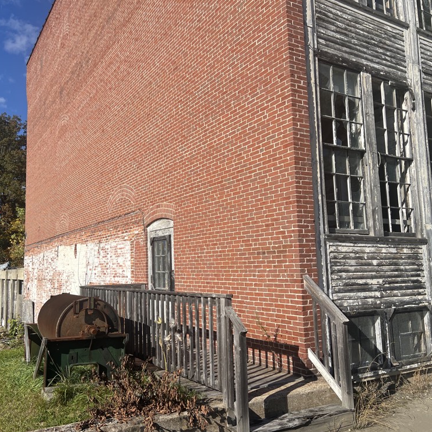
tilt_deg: +5.3
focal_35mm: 31
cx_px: 174
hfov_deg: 52.2
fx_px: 438
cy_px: 217
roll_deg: +1.0
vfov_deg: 52.5
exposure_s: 1/5319
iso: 50
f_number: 1.5
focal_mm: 5.7
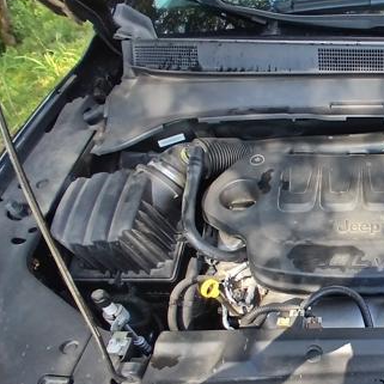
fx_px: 377
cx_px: 380
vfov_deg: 52.6
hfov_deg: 45.8
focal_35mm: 30
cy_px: 268
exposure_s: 1/120
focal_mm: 1.4
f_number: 2.2
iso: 64
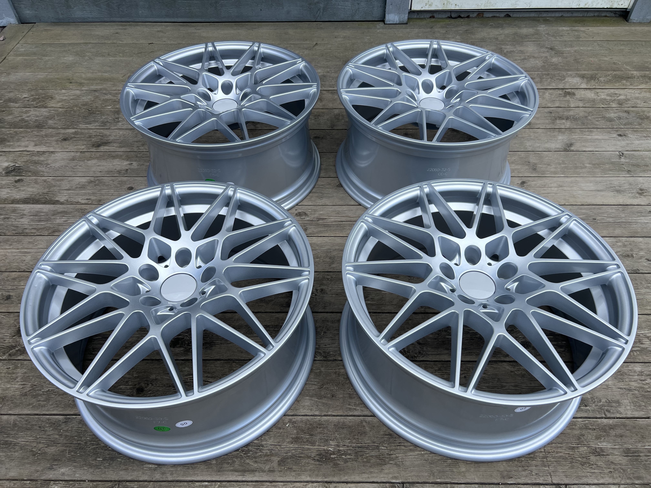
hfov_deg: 67.3
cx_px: 326
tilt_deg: -48.2
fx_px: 489
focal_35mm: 26
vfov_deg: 53.1
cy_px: 244
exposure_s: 1/1511
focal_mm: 5.7
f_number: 1.5
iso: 50
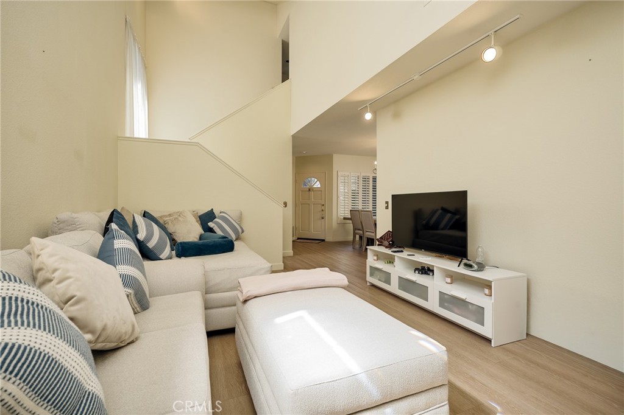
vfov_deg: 73.7
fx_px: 277
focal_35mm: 16
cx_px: 312
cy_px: 208
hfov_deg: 96.8
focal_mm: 16
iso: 400
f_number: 8
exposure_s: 1/160
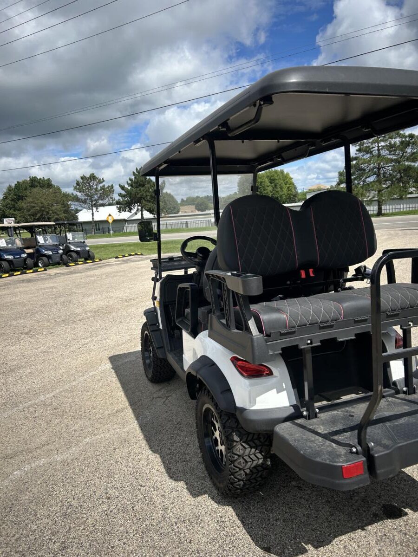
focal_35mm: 26
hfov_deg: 53.1
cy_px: 278
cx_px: 209
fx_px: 419
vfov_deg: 67.3
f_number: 1.5
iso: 50
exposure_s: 1/3704
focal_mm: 5.7
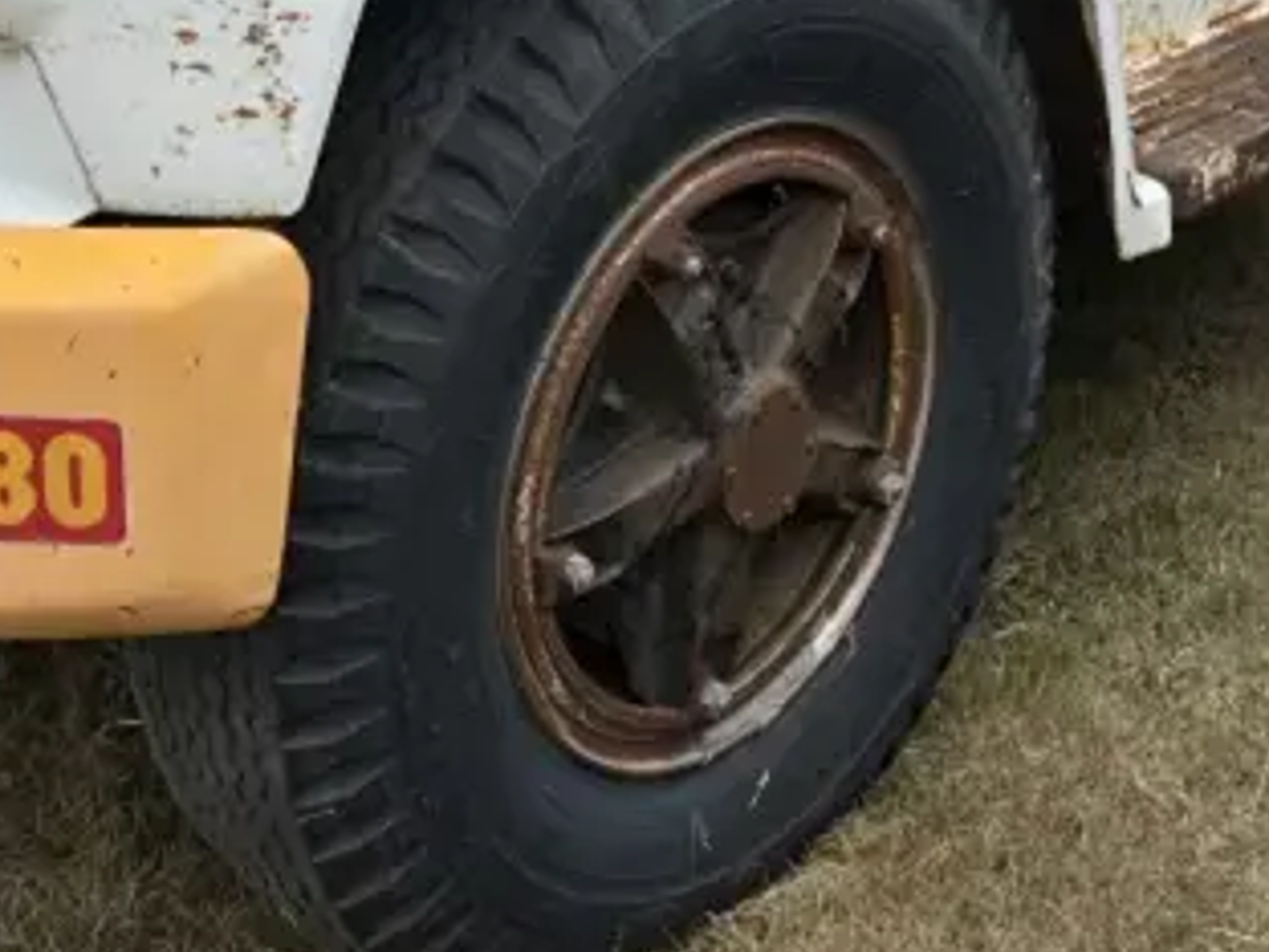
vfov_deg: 16.8
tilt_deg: -7.2
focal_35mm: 80
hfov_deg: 24.4
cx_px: 769
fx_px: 2933
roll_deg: +0.3
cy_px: -468
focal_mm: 5.7
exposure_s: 1/3257
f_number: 1.5
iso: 50
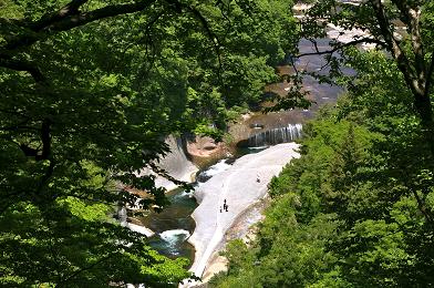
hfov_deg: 24.7
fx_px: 993
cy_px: 144
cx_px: 217
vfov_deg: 16.5
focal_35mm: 82
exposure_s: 1/350
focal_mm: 55
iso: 200
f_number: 11
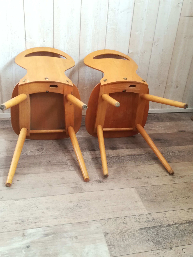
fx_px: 245
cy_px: 128
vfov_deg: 55.4
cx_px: 96
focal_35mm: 33
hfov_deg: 42.9
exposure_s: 1/33.3
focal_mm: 3.83
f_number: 2.2
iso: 200
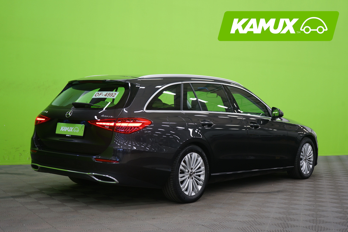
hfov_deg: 38.9
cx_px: 174
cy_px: 116
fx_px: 493
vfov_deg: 26.5
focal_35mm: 51
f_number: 5
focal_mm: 51
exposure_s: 1/8
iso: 400
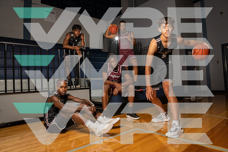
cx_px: 114
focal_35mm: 24
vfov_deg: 53.2
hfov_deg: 73.7
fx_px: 152
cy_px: 76
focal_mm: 24
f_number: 8
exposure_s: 1/200
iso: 320
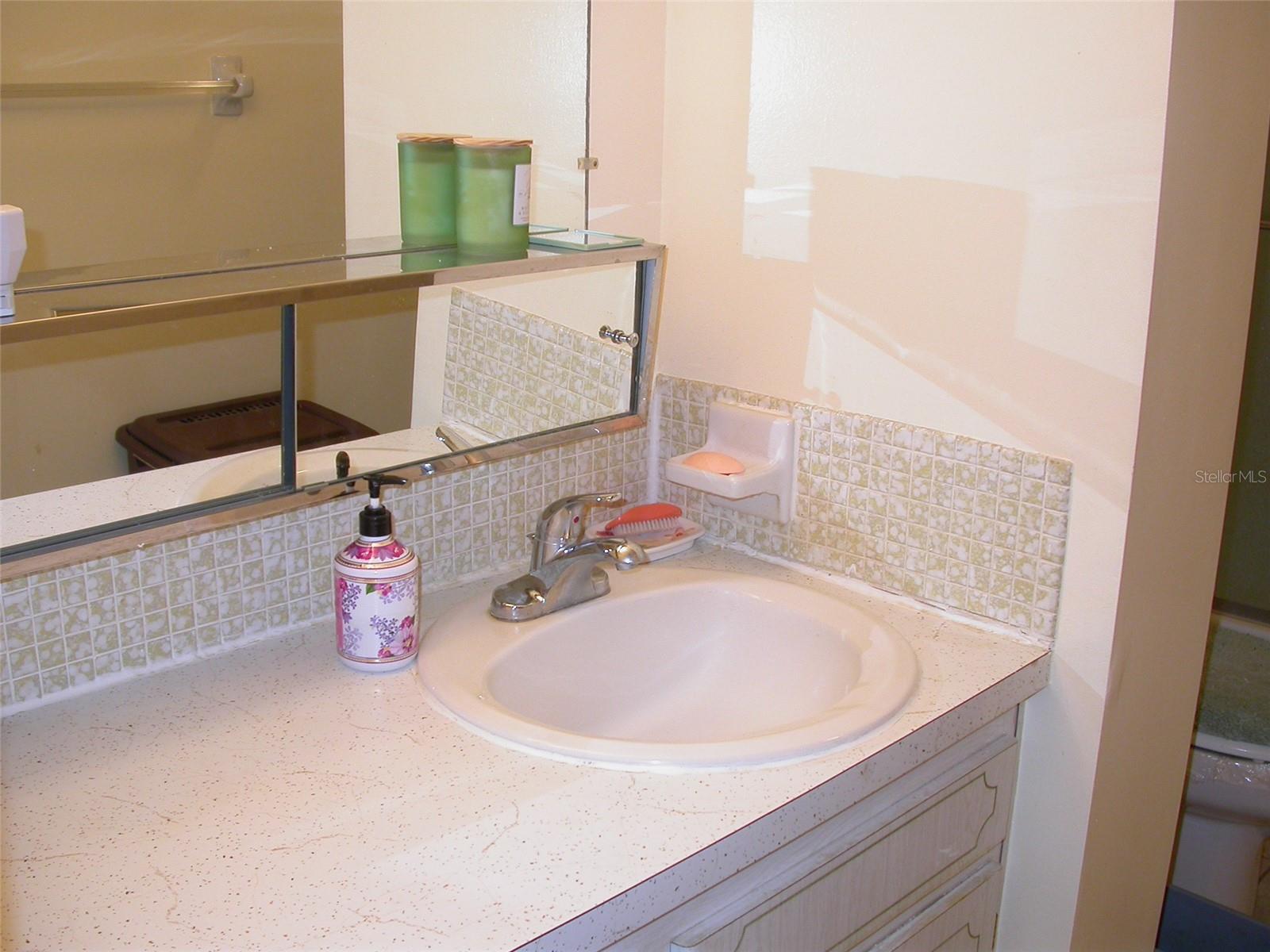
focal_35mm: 38
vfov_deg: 37.7
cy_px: 476
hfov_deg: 49.0
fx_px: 1394
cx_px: 635
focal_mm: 7.85
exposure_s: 1/49.9
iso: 100
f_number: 3
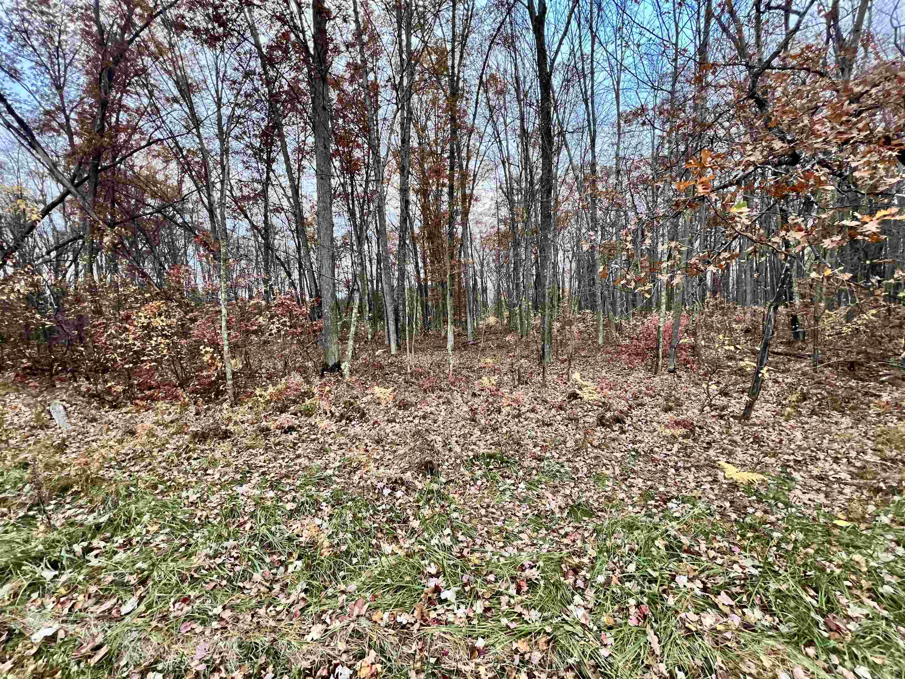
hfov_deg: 106.2
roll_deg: +2.4
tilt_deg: -7.7
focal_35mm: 13
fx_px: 340
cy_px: 340
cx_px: 452
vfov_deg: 89.9
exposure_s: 1/99
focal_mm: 1.57
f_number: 1.8
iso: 200
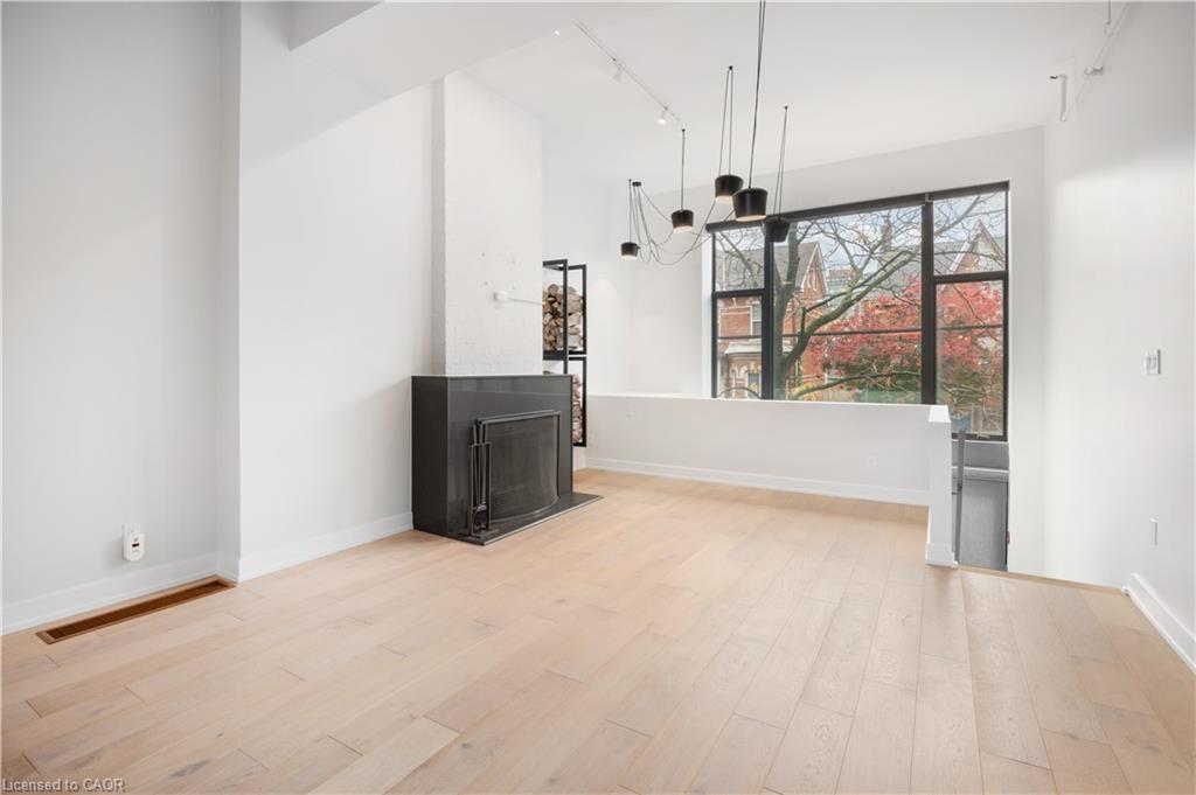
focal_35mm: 16
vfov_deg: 73.7
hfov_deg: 96.8
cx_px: 598
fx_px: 531
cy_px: 398
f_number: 16
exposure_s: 1/1.67
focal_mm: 16
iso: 200
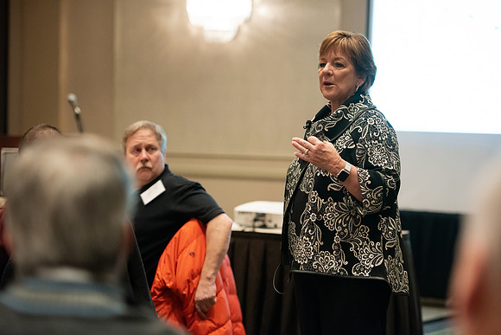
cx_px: 250
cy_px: 168
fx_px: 1531
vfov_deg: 12.5
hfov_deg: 18.6
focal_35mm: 110
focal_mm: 110
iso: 5000
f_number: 2.8
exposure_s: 1/160
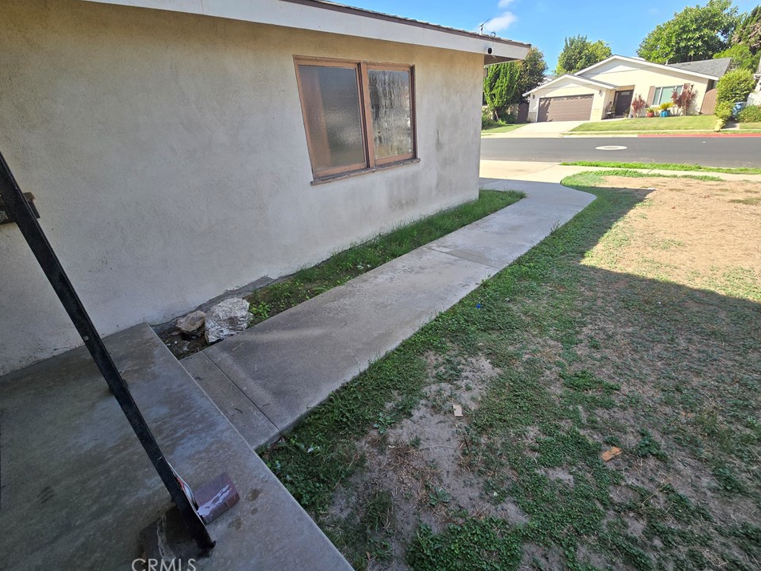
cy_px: 270
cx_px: 394
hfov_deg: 102.0
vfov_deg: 85.6
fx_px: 308
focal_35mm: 14
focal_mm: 2.2
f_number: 2.2
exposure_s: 1/767
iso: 50
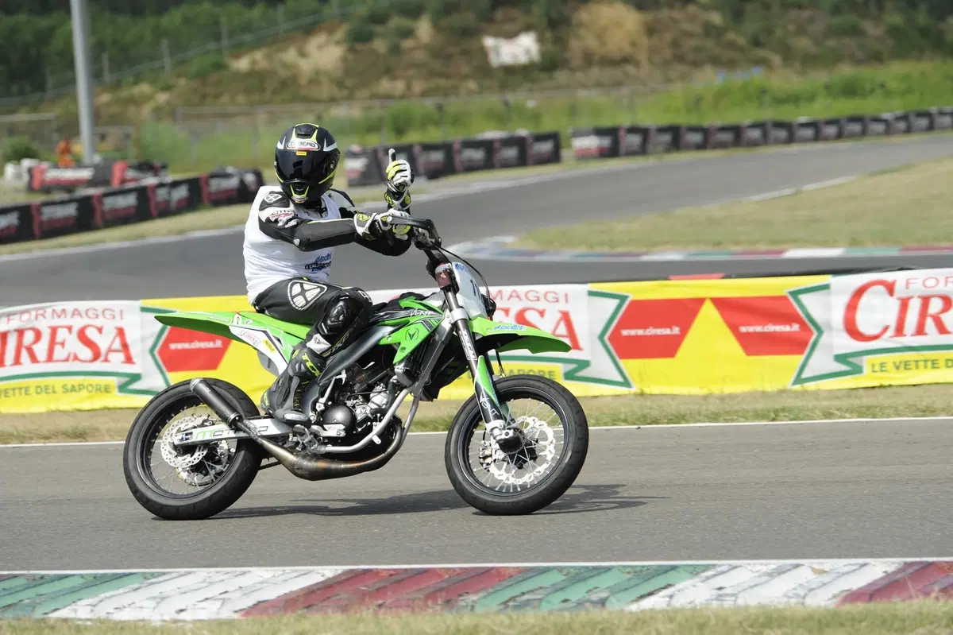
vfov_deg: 7.8
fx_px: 4630
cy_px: 318
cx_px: 476
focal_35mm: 175
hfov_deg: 11.8
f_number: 5.6
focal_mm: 175
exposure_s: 1/1250
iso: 200
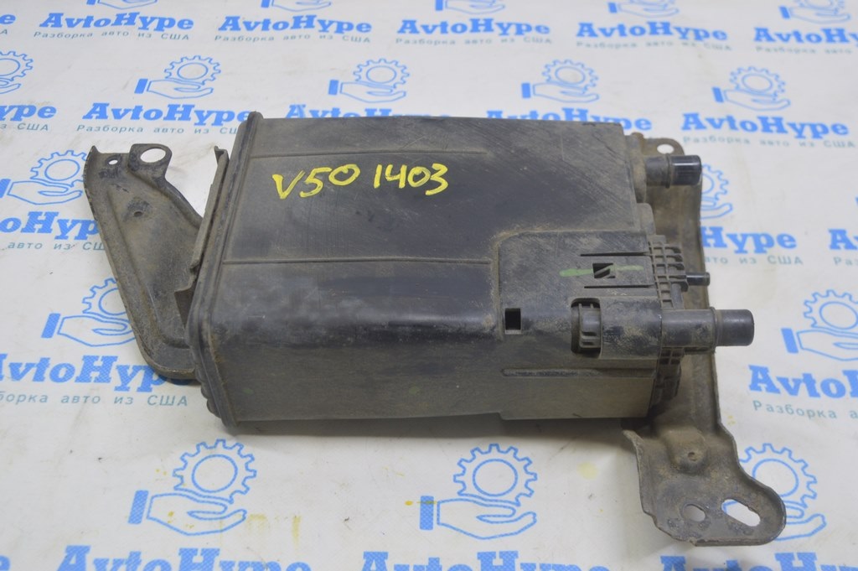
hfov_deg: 46.4
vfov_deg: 31.8
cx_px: 429
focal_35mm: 42
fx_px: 1000
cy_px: 286
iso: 400
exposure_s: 1/20
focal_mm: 28
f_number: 5.6
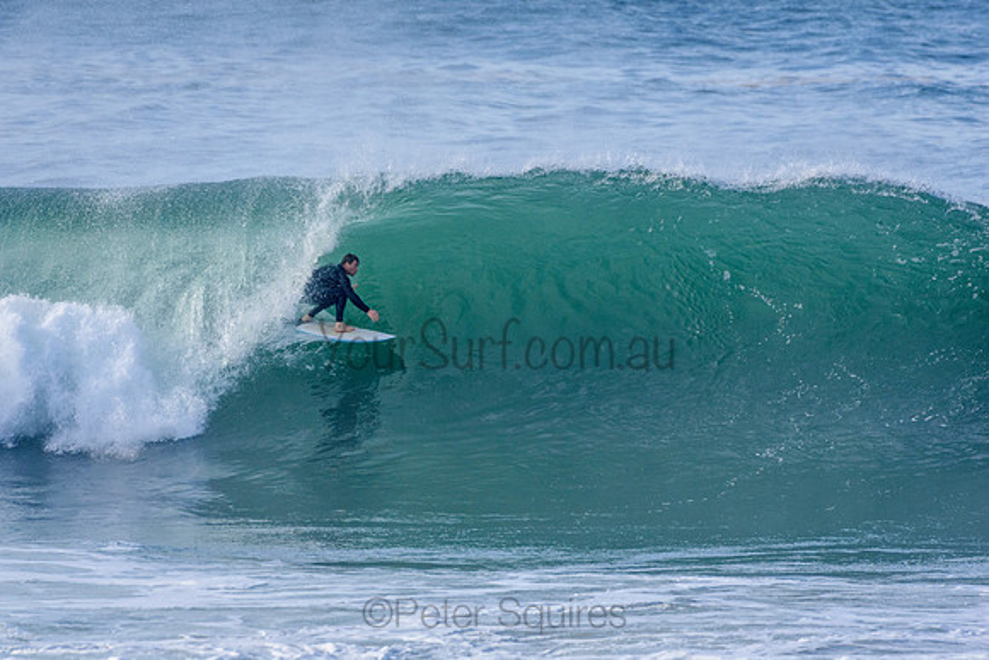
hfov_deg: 2.7
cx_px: 494
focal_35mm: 750
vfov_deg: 1.8
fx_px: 20608
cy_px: 330
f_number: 5.6
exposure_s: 1/2000
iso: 500
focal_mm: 500
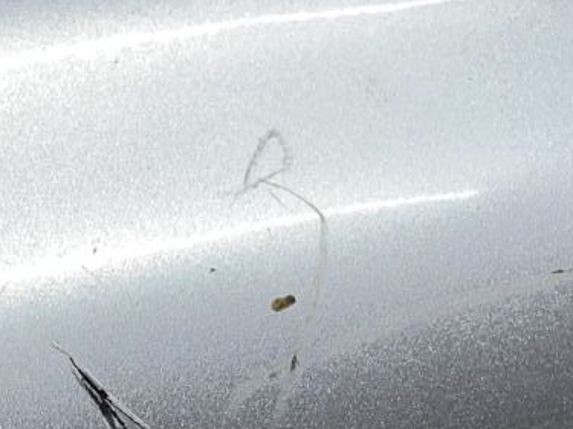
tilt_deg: -58.9
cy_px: 475
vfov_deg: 13.1
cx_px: -2
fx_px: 1837
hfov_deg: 17.3
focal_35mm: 111
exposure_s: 1/100
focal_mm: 4.2
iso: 50
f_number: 1.6
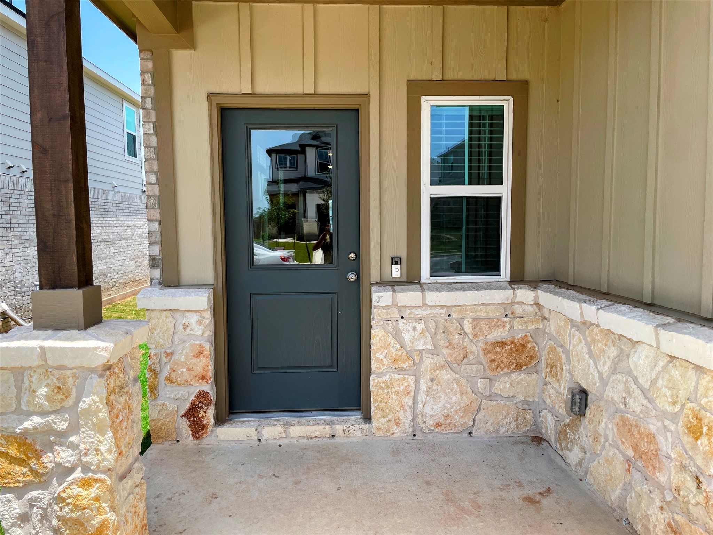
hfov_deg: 67.3
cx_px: 356
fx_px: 536
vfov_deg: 53.1
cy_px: 268
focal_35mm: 26
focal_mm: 4.2
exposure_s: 1/1289
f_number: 1.6
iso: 32
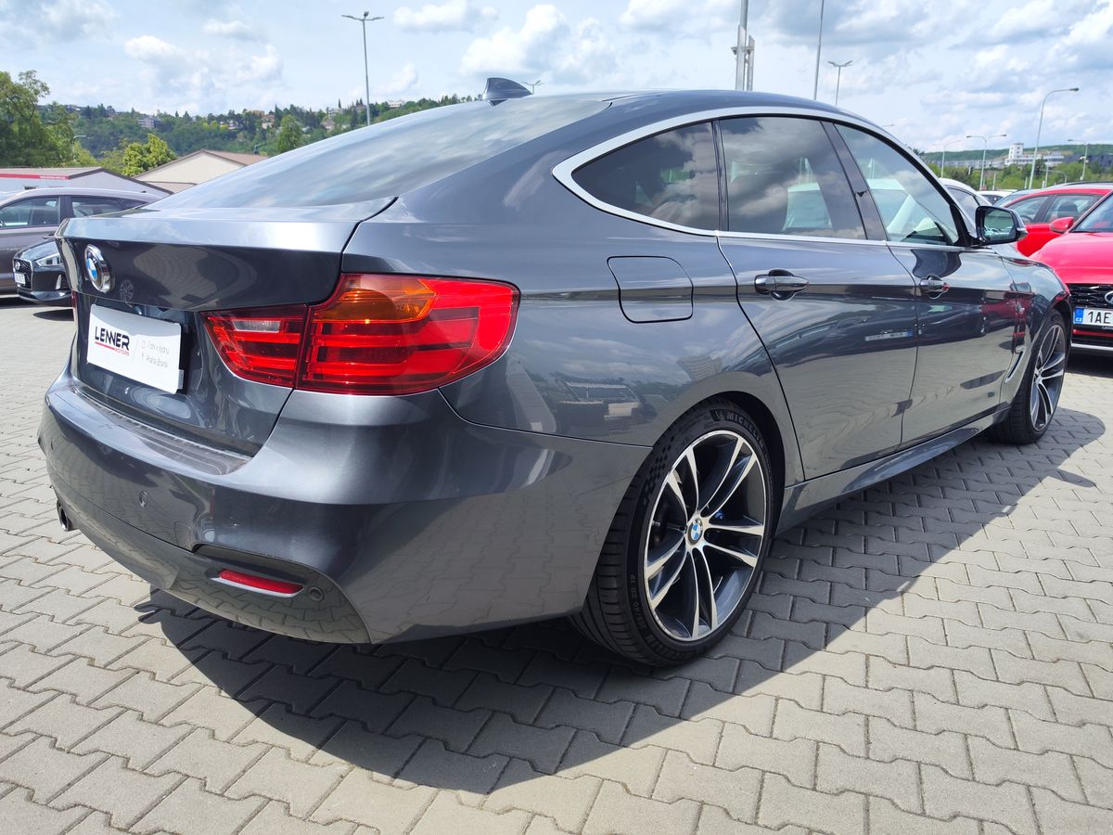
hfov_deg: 73.9
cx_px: 556
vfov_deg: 58.9
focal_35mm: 23
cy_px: 418
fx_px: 740
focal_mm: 7.01
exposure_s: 1/742
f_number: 1.69
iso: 50
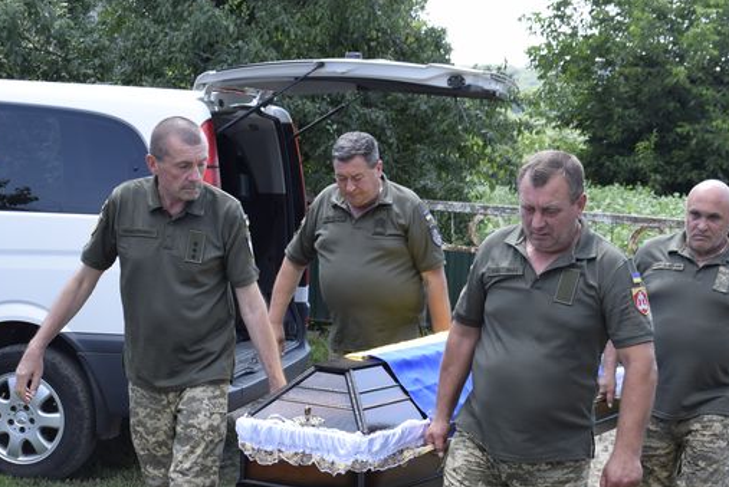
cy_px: 354
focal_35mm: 71
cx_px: 361
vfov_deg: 19.1
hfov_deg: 28.4
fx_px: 1439
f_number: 8
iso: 400
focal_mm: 32
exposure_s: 1/250
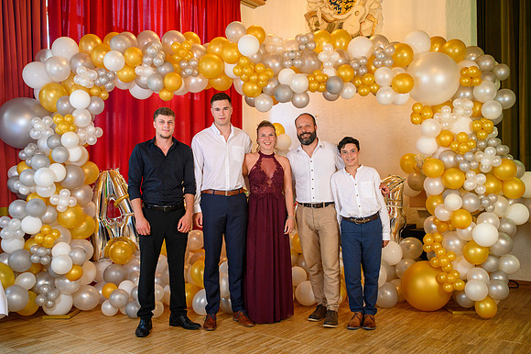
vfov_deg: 36.9
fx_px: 529
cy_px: 172
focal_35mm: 36
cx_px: 259
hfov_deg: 53.3
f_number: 3.5
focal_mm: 35
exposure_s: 1/100
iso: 1250
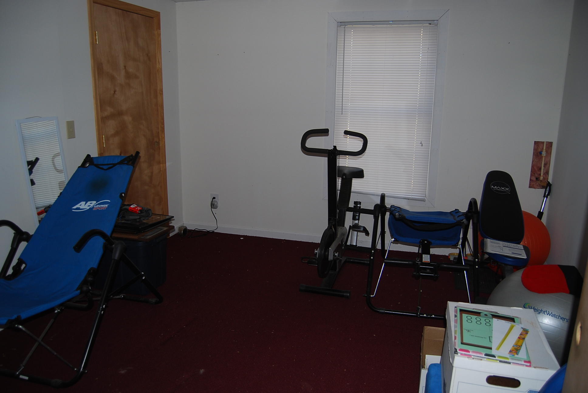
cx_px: 294
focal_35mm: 27
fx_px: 442
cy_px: 196
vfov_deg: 48.0
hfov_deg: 67.3
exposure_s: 1/60
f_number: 3.5
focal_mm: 18
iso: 200
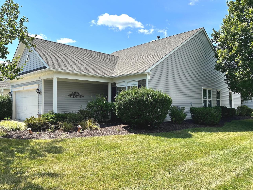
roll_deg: +0.0
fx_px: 197
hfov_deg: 65.2
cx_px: 116
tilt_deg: +0.3
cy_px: 96
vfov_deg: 51.4
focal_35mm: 27
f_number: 1.78
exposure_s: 1/4184
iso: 80
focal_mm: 6.86
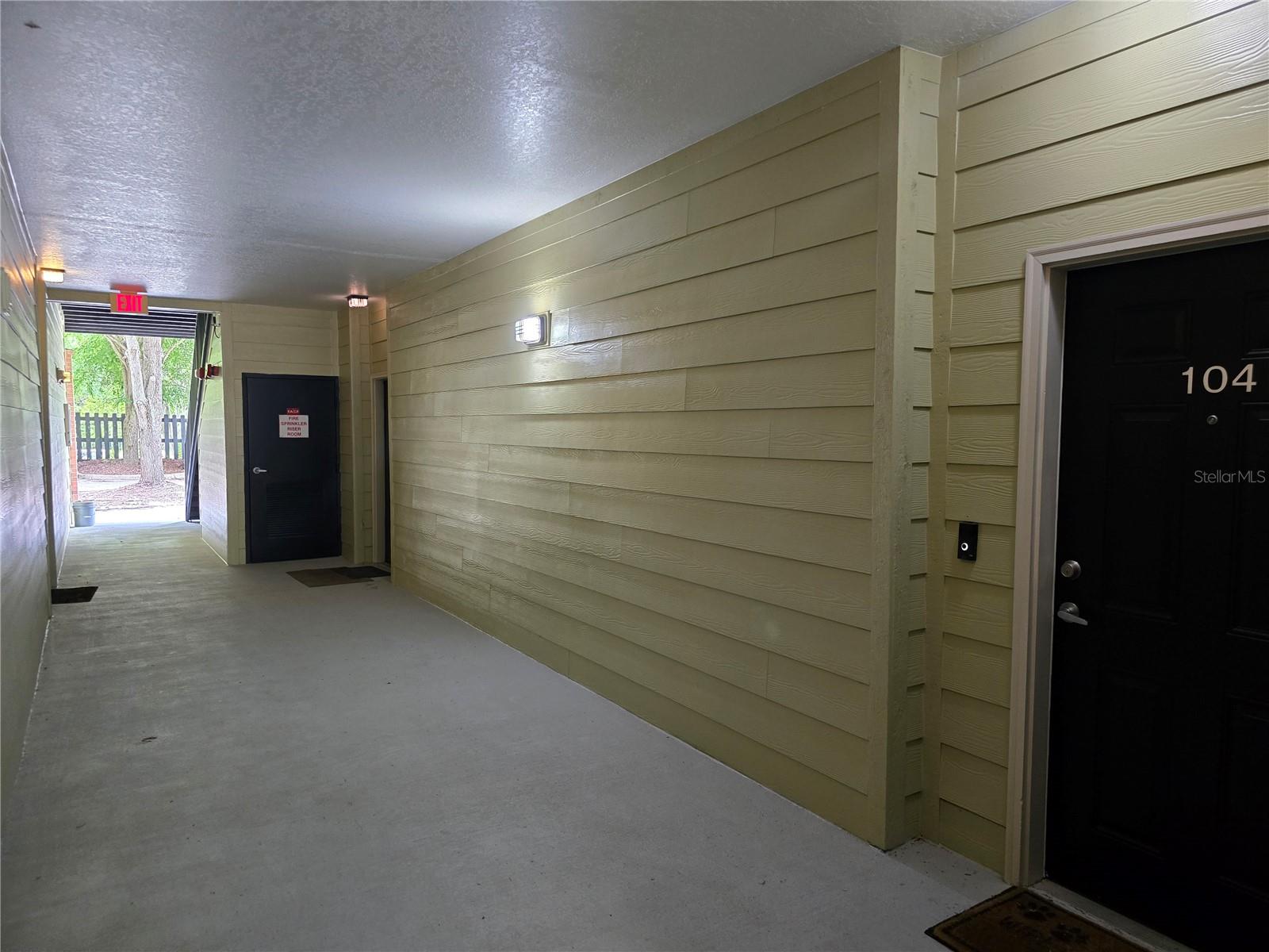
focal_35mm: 23
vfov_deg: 58.9
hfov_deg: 73.9
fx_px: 843
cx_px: 634
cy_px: 476
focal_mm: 6.3
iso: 640
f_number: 1.7
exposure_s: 1/60
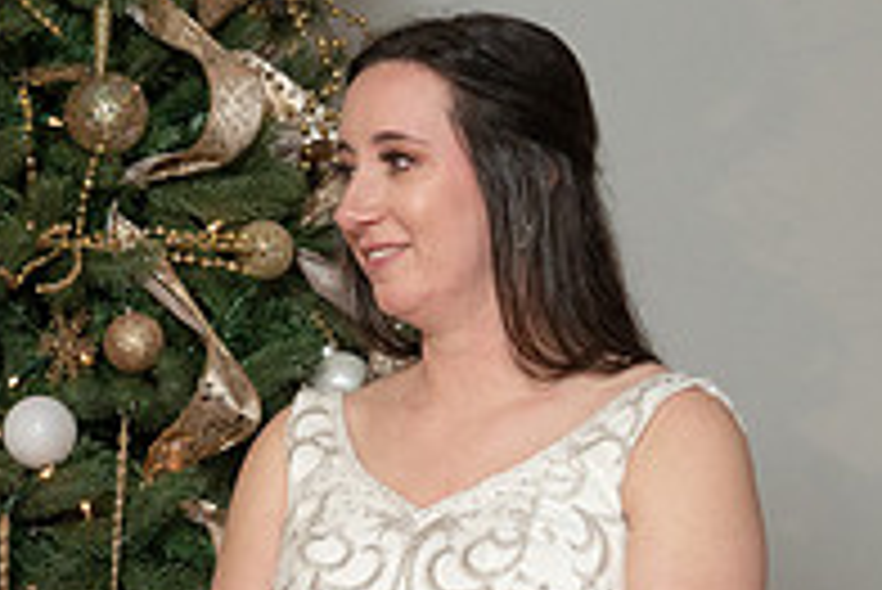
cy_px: 506
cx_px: 57
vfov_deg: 6.4
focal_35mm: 216
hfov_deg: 9.5
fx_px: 5296
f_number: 5.6
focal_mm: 70
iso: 2000
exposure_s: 1/200
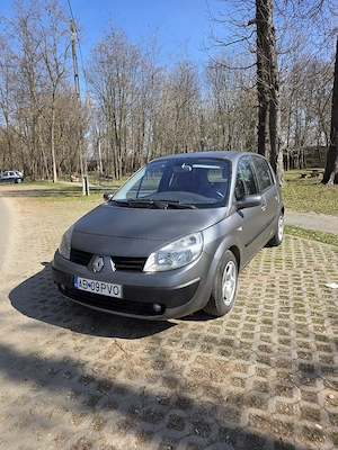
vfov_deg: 73.9
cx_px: 169
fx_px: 299
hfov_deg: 58.9
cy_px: 225
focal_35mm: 23
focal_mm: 6.3
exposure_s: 1/3333
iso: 80
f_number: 1.7
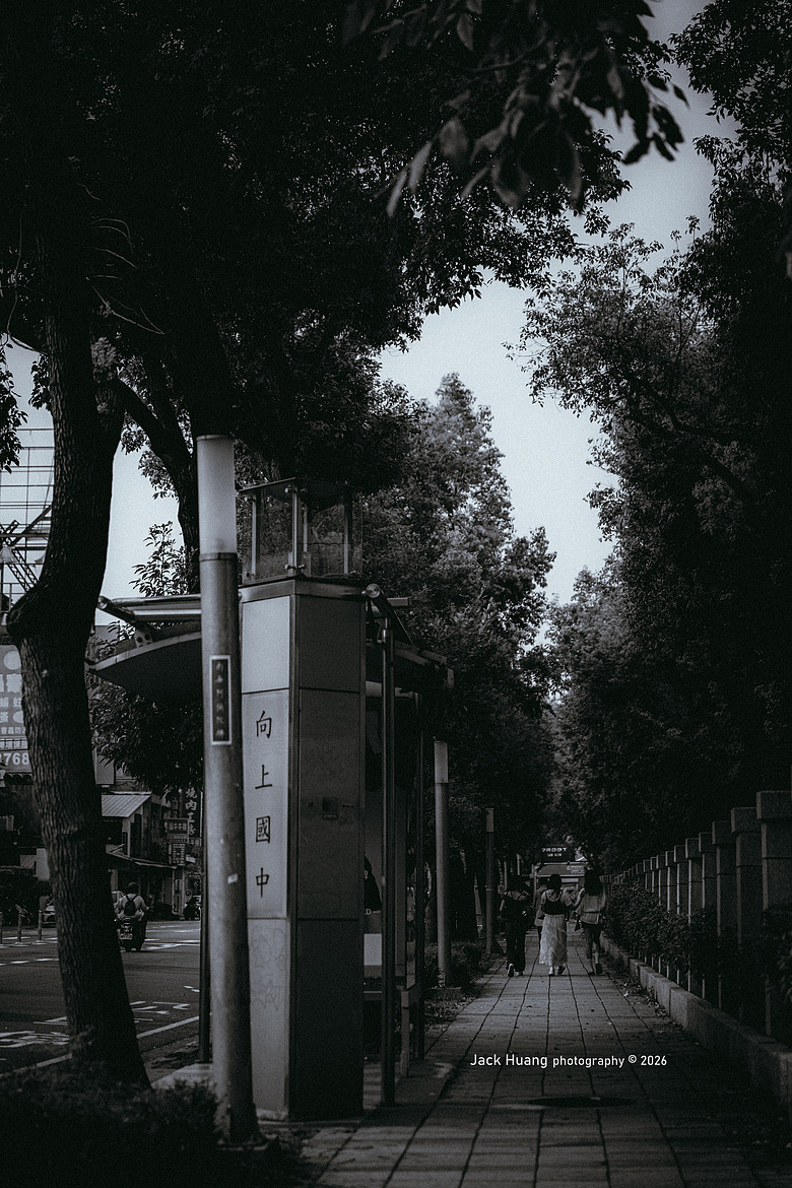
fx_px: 2310
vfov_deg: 28.8
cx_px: 396
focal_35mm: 70
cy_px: 594
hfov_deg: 19.5
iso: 400
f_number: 2.8
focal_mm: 70
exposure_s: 1/4000
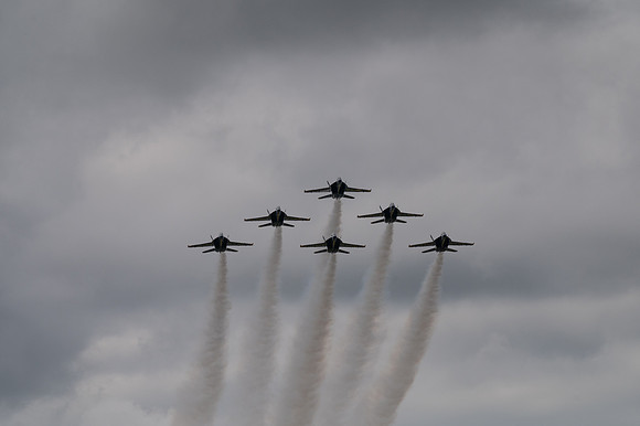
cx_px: 320
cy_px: 213
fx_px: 3909
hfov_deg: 9.4
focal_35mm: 220
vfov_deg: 6.2
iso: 640
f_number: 8
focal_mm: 220
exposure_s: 1/6400
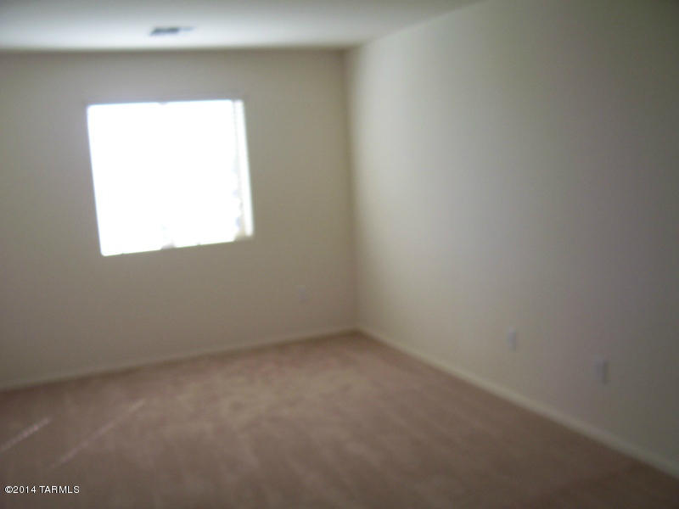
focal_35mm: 34
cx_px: 340
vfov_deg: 41.8
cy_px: 254
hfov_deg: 54.0
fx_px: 667
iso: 80
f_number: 2.7
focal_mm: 5.6
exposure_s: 1/60
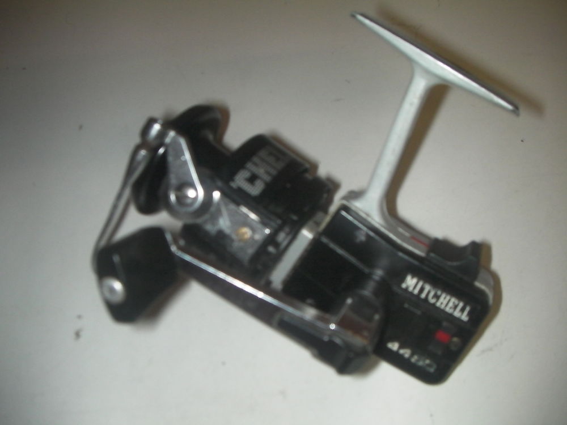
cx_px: 284
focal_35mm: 38
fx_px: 622
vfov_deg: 37.7
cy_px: 212
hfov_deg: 49.0
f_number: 3.5
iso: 200
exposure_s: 1/30
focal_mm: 6.3
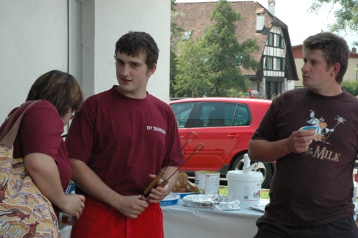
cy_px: 121
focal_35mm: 79
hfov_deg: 25.7
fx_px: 784
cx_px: 203
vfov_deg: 17.2
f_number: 11
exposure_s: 1/500
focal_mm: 44
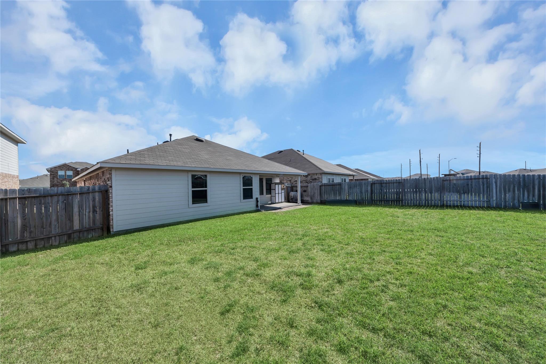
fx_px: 182
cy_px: 182
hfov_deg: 112.6
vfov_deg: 90.0
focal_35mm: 12
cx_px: 273
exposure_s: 1/400
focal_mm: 8
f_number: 10
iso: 100
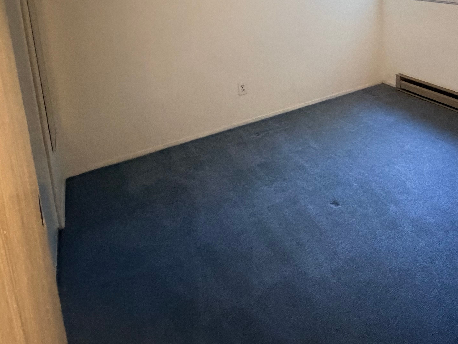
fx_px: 370
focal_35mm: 28
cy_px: 20
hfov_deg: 57.4
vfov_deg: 44.2
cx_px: 383
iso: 1000
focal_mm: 2.22
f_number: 2.2
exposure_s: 1/40
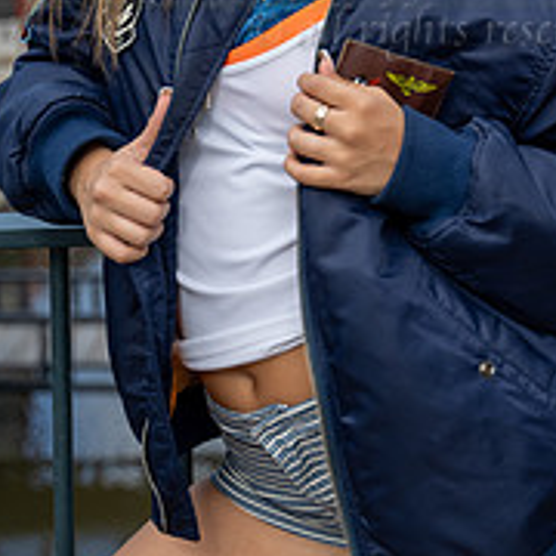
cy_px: 0
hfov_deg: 19.8
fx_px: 1581
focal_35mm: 87
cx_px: 423
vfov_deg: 19.4
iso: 400
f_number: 2.8
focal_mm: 41
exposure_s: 1/4000
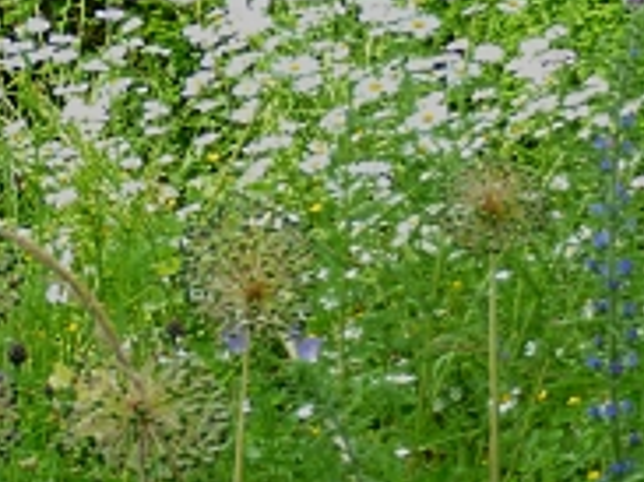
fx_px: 2882
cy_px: 56
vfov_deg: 9.5
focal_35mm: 155
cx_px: 1165
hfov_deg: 11.8
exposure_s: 1/100
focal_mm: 6.5
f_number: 3.1
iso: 80
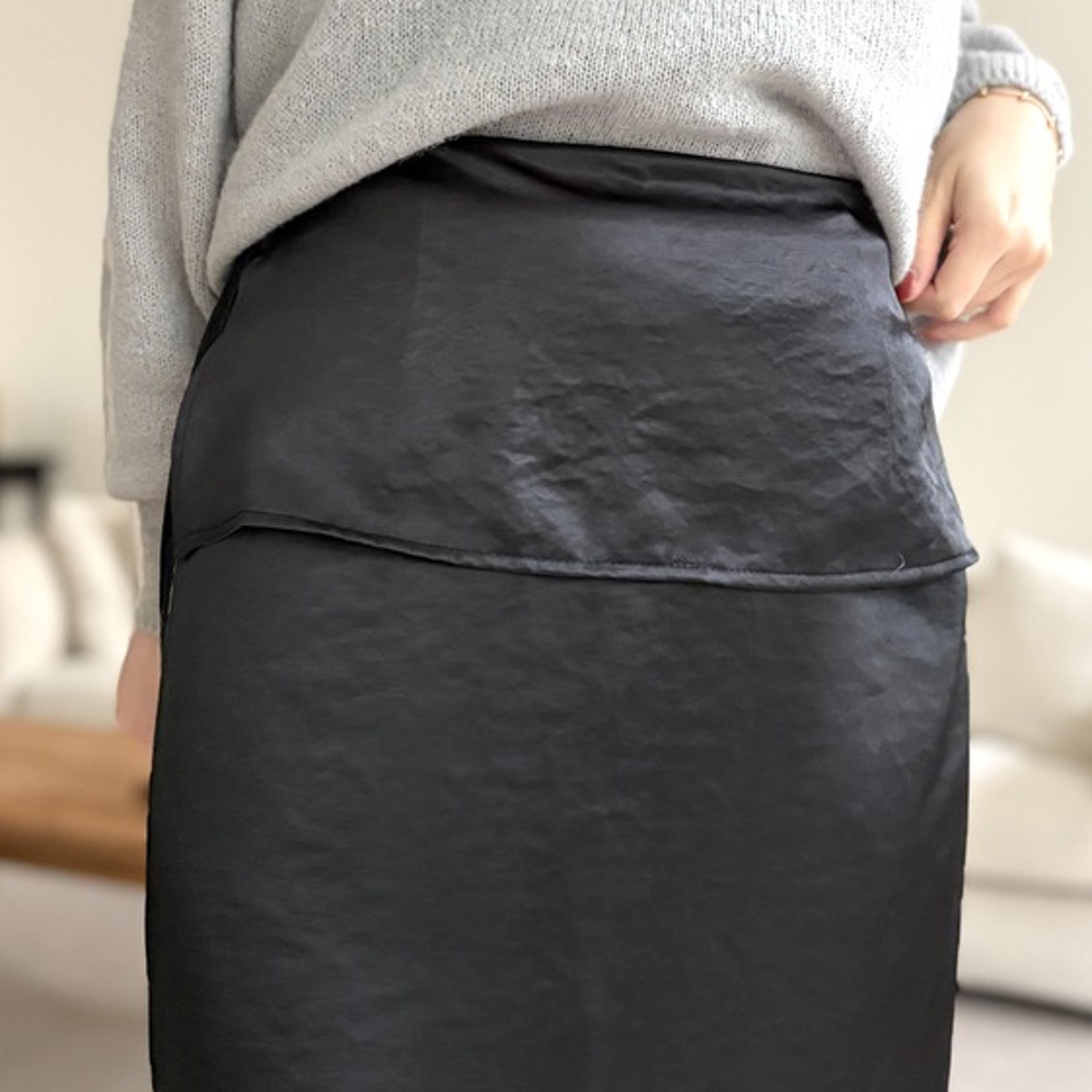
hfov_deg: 40.9
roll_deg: -3.6
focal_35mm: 41
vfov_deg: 39.8
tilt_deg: +3.4
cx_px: 510
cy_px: 278
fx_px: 1463
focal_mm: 5.96
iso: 500
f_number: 1.6
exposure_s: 1/60
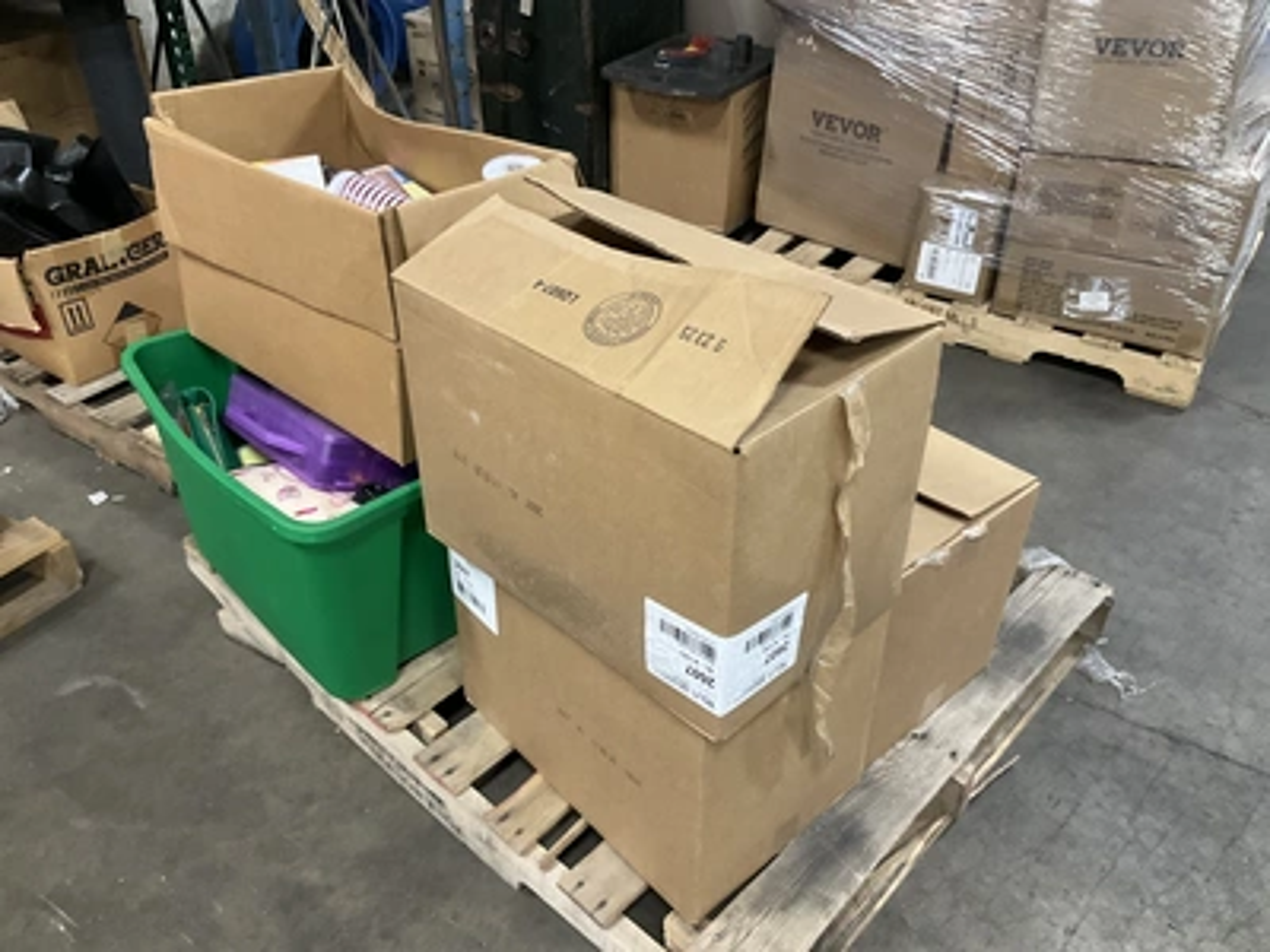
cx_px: 635
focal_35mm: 29
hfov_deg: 61.7
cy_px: 476
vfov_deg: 48.2
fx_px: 1064
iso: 250
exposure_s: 1/40
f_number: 1.8
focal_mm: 3
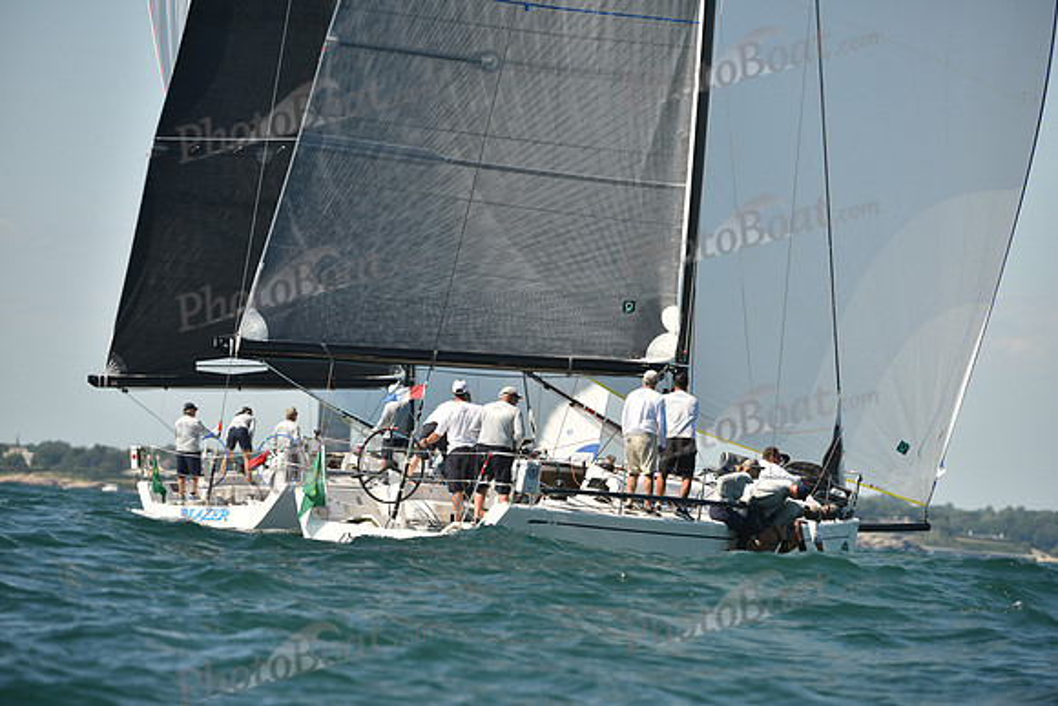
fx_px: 8524
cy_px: 353
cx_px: 529
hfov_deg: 7.1
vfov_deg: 4.7
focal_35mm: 290
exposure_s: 1/1600
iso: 250
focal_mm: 290
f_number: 5
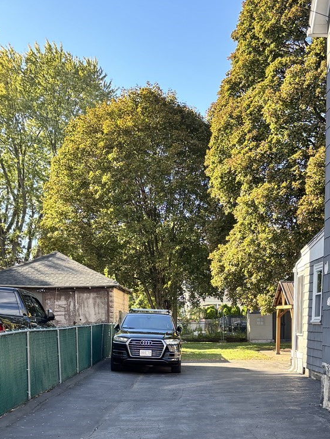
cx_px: 187
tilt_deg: -4.2
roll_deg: -0.1
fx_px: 686
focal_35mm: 54
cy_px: 378
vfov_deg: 34.0
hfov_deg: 27.0
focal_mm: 5.96
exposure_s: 1/338
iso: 50
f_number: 1.6
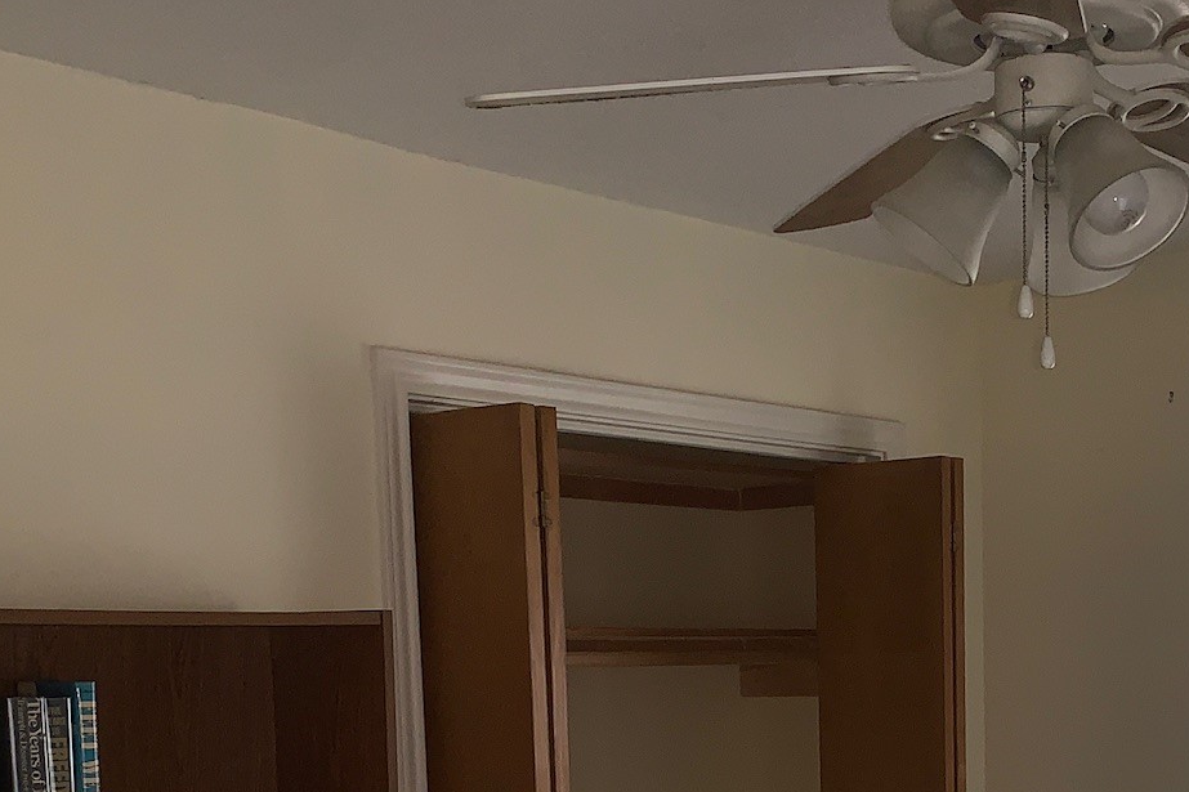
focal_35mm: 60
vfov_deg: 21.3
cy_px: 904
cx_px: 854
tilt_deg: -6.8
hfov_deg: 32.9
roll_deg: +2.1
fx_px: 1981
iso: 25
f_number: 1.8
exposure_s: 1/18
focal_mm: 4.25
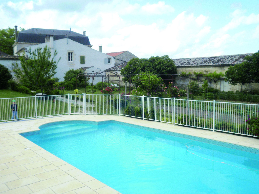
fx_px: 232
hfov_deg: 58.4
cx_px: 130
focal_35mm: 31
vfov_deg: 45.4
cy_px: 97
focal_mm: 5.45
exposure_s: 1/160
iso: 100
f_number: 8.5
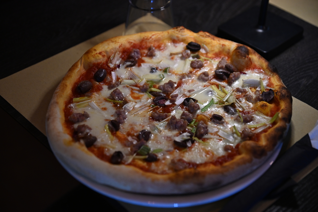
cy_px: 106
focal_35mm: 70
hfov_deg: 28.8
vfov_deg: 19.5
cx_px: 159
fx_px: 618
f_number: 2.8
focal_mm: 70
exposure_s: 1/160
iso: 1250
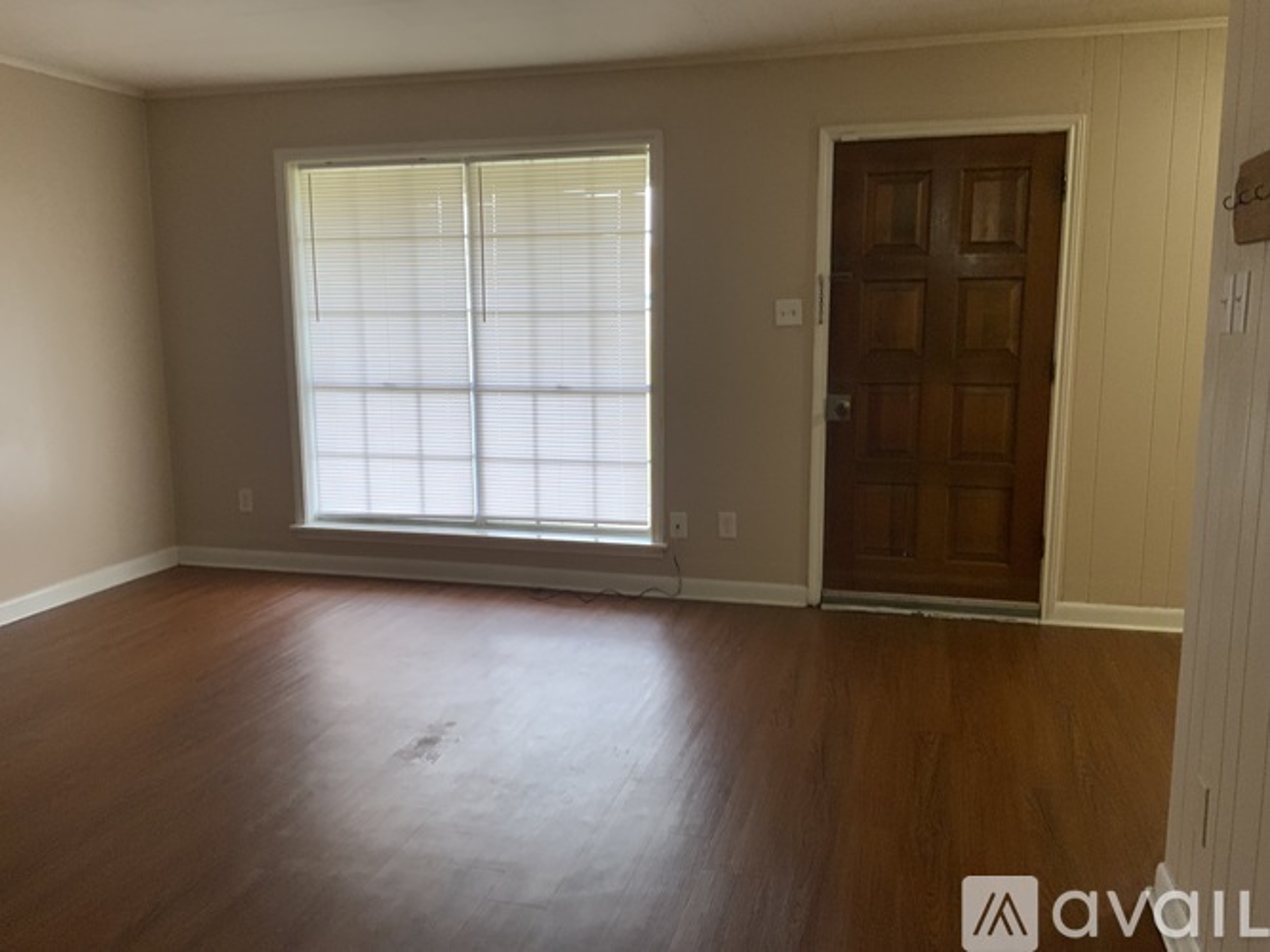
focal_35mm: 29
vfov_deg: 48.2
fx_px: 1064
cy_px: 476
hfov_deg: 61.7
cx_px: 635
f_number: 1.8
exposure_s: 1/60
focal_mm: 3
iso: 80
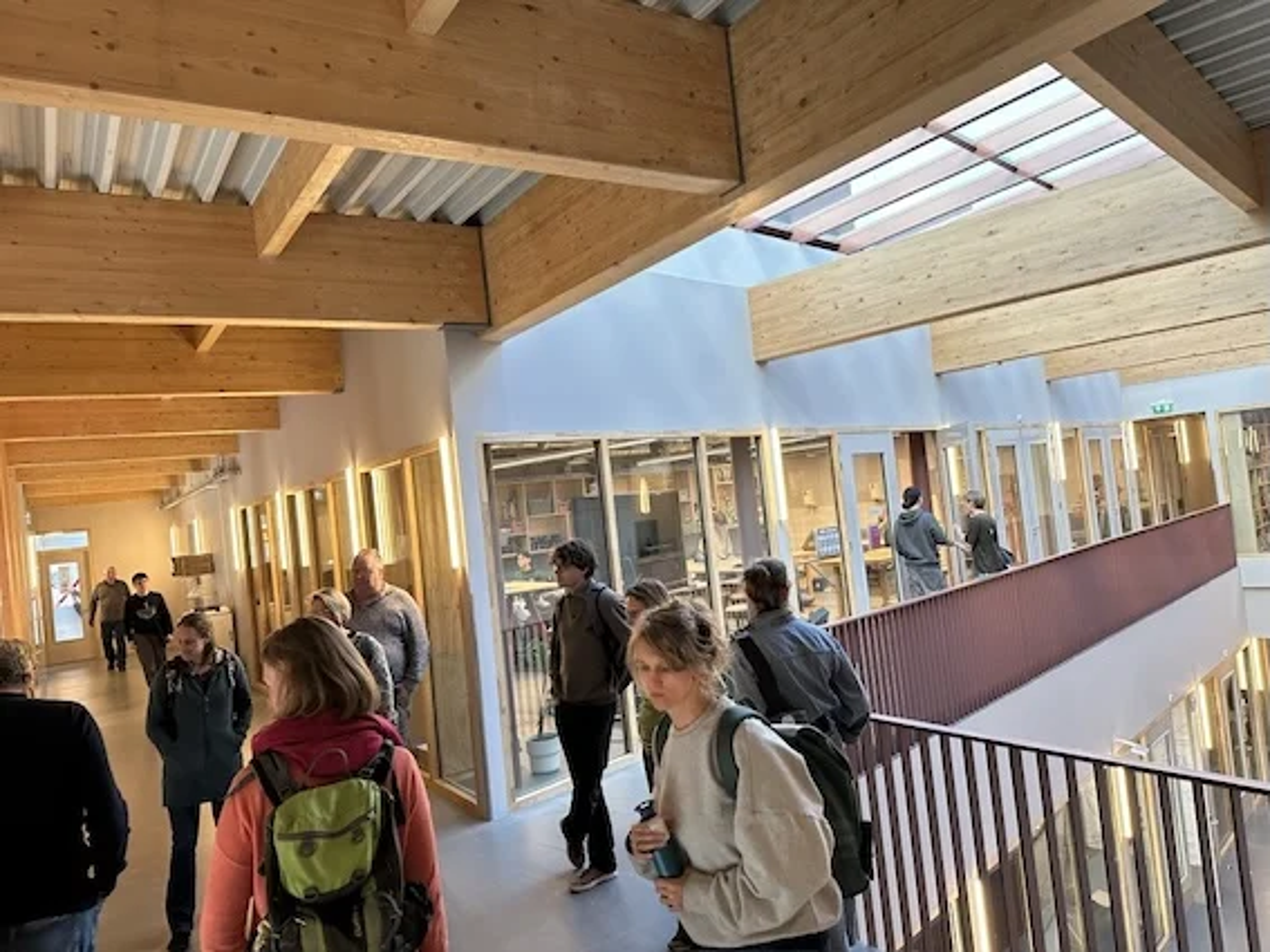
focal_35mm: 24
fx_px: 880
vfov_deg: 56.8
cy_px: 476
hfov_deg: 71.6
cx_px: 635
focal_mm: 6.86
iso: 125
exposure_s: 1/100
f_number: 1.78
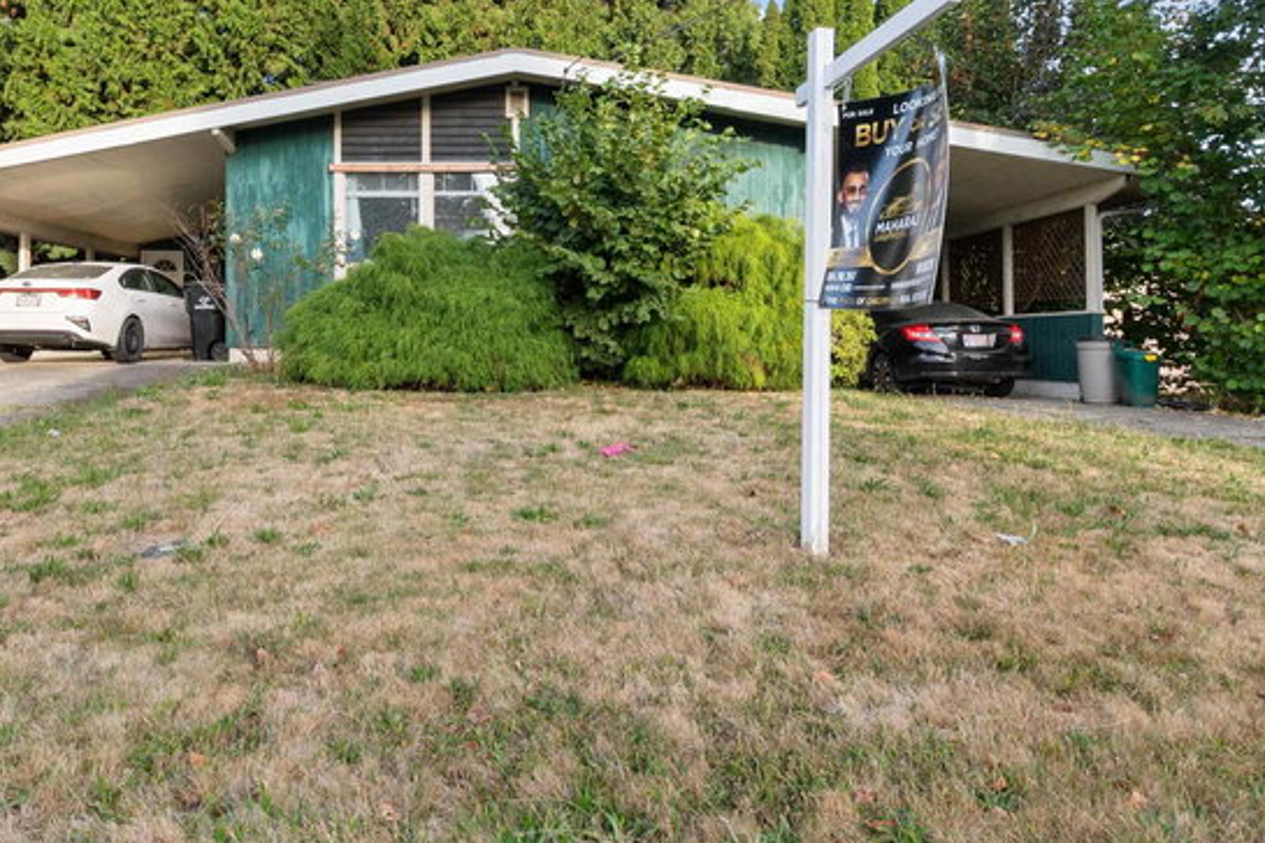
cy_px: 336
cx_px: 583
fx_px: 773
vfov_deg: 56.7
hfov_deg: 78.5
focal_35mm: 22
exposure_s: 1/160
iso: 320
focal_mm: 10
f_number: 10
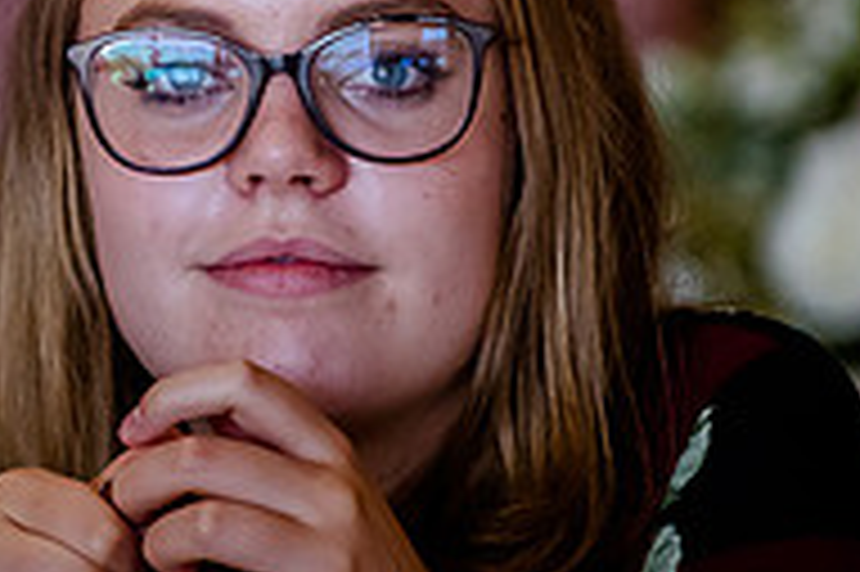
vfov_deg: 2.1
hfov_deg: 3.2
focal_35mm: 651
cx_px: 156
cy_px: 219
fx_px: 15538
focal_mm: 190
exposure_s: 1/500
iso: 1250
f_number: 2.8
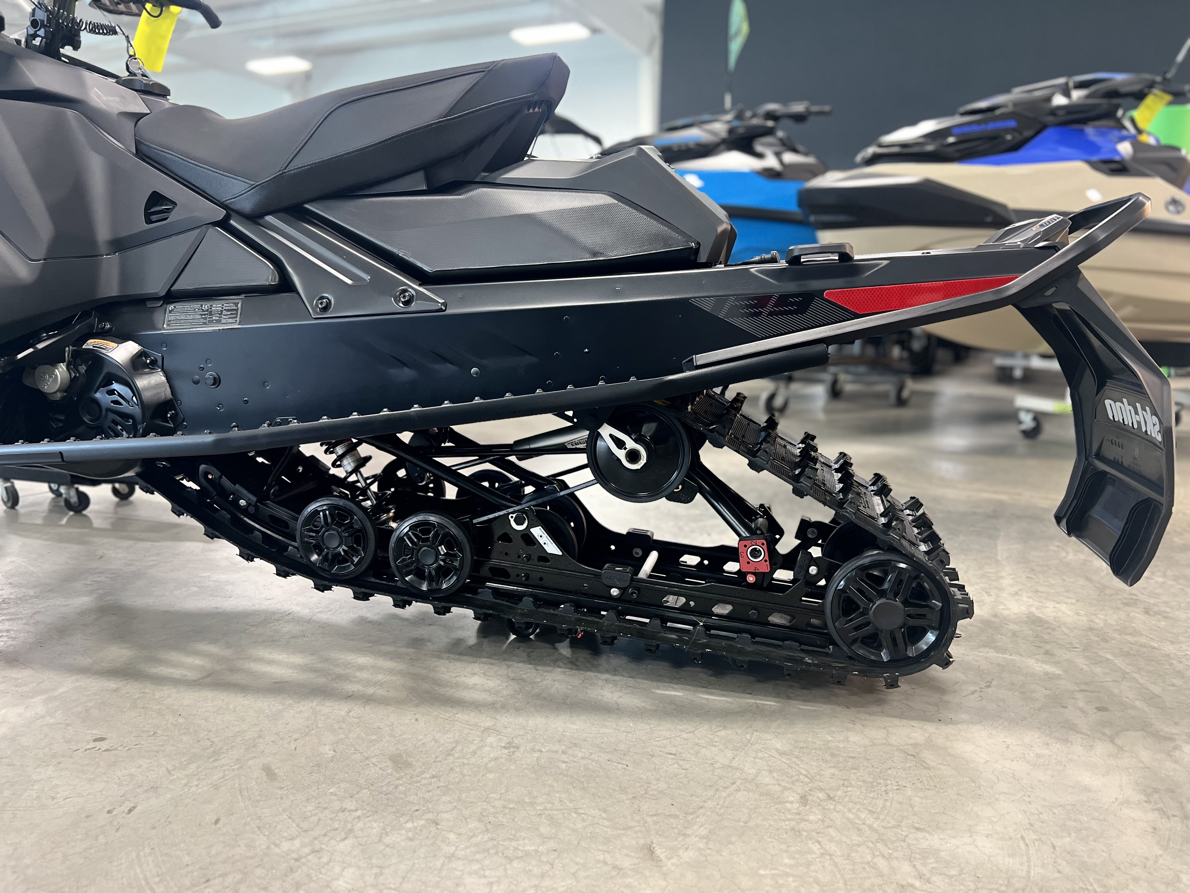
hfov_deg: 67.3
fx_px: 894
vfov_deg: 53.1
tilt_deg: -9.7
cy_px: 446
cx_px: 595
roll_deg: -0.6
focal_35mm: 26
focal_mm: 5.7
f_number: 1.5
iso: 250
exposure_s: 1/60
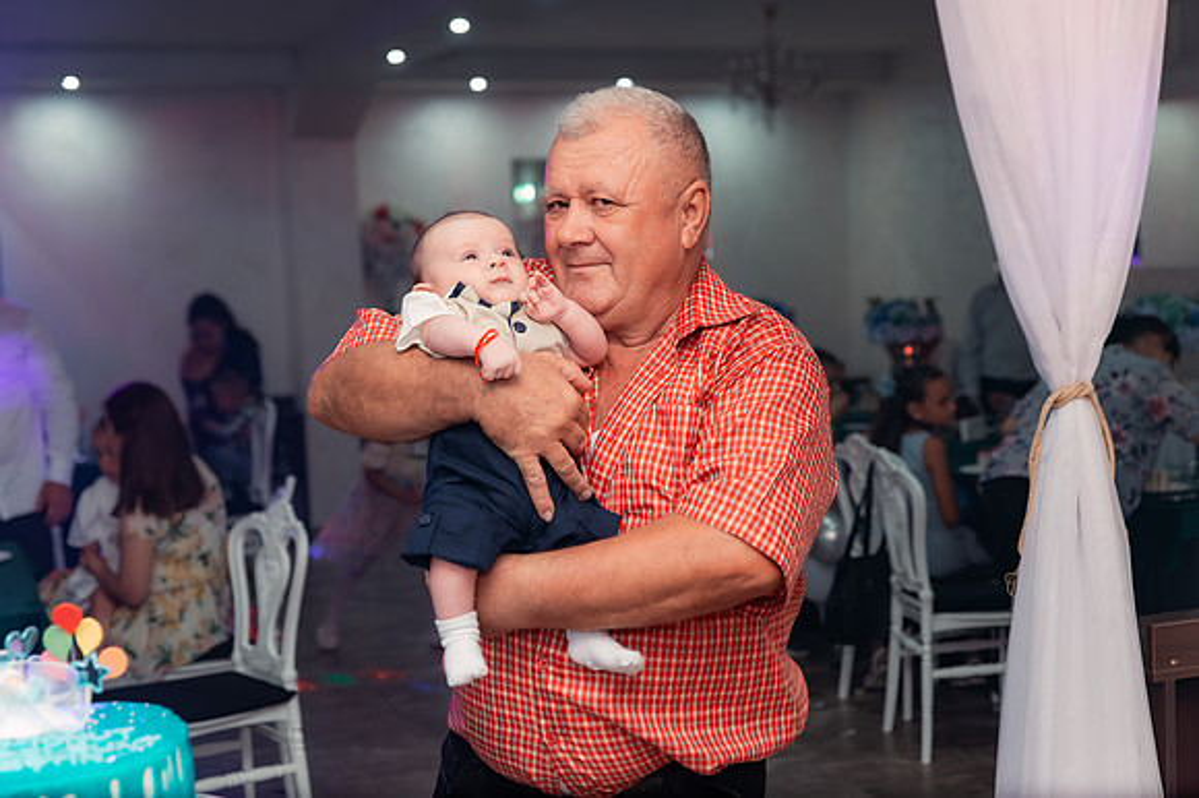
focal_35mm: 55
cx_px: 600
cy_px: 399
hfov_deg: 36.3
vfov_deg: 24.6
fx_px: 1831
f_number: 3.5
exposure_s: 1/250
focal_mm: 55
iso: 2000
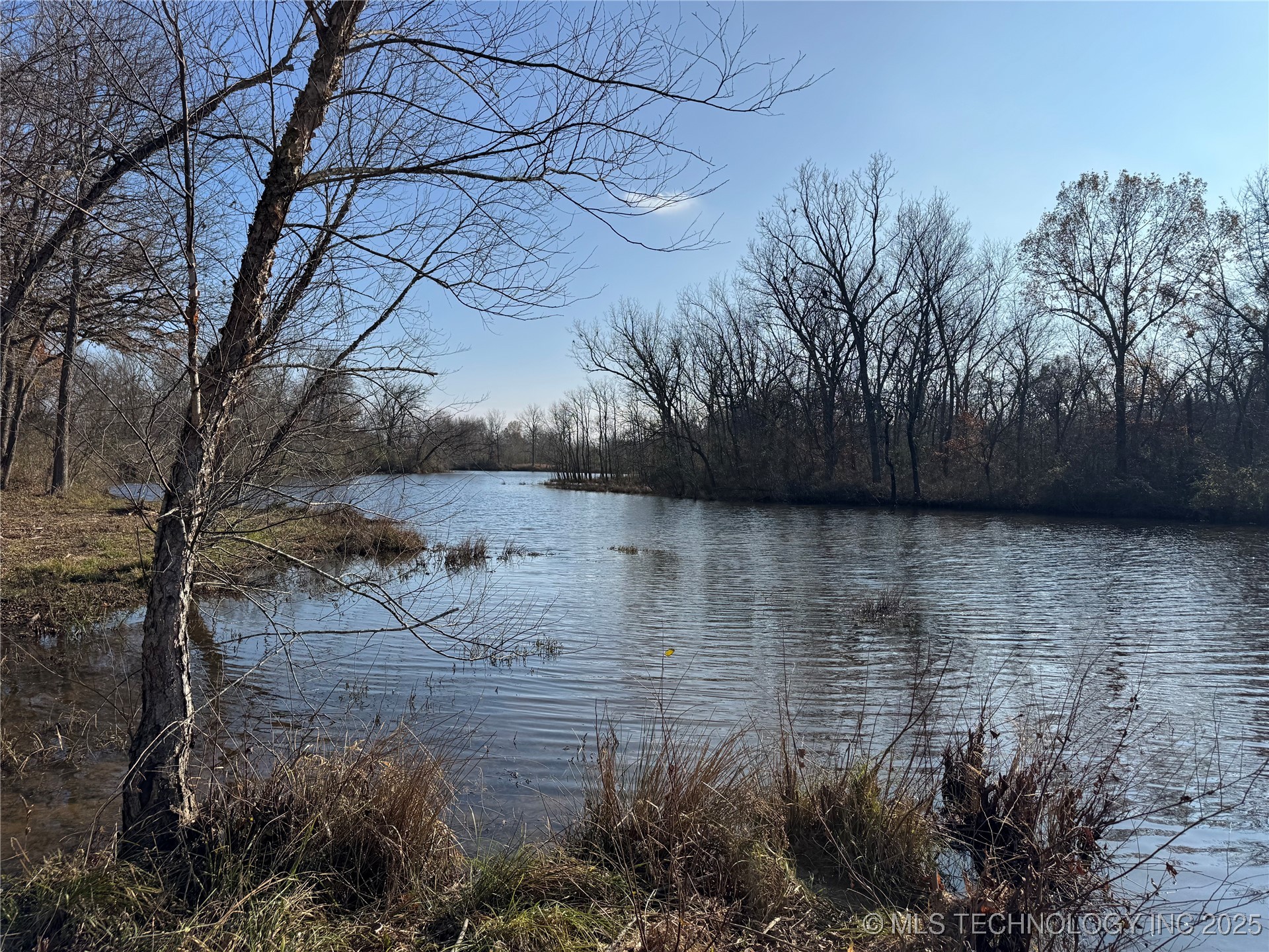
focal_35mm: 24
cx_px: 634
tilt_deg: -0.1
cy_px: 476
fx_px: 880
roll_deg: -1.6
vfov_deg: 56.8
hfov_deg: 71.6
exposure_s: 1/5814
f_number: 1.78
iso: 80
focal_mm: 6.76
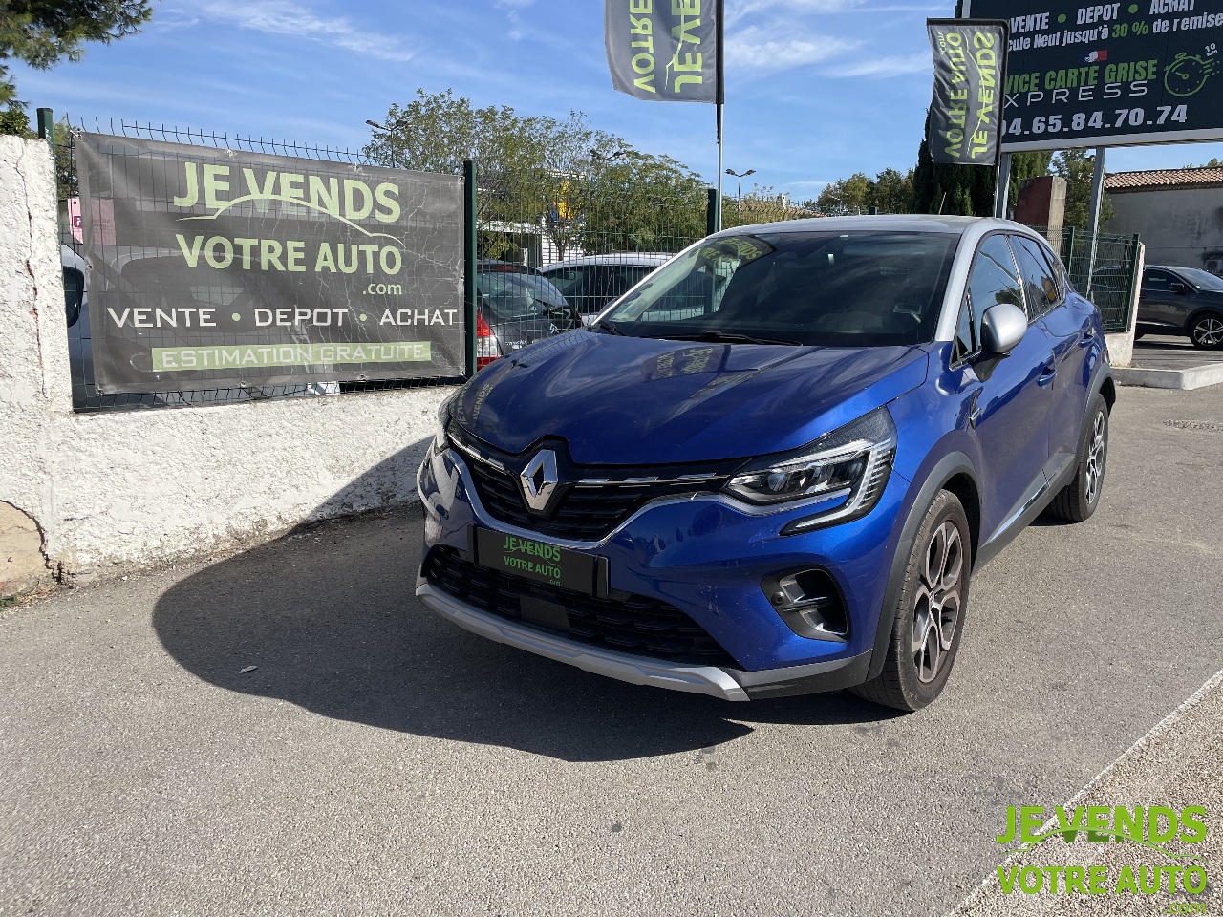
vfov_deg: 53.1
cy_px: 458
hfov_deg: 67.3
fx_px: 919
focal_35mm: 26
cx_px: 612
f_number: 1.6
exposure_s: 1/2959
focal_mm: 4.2
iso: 32
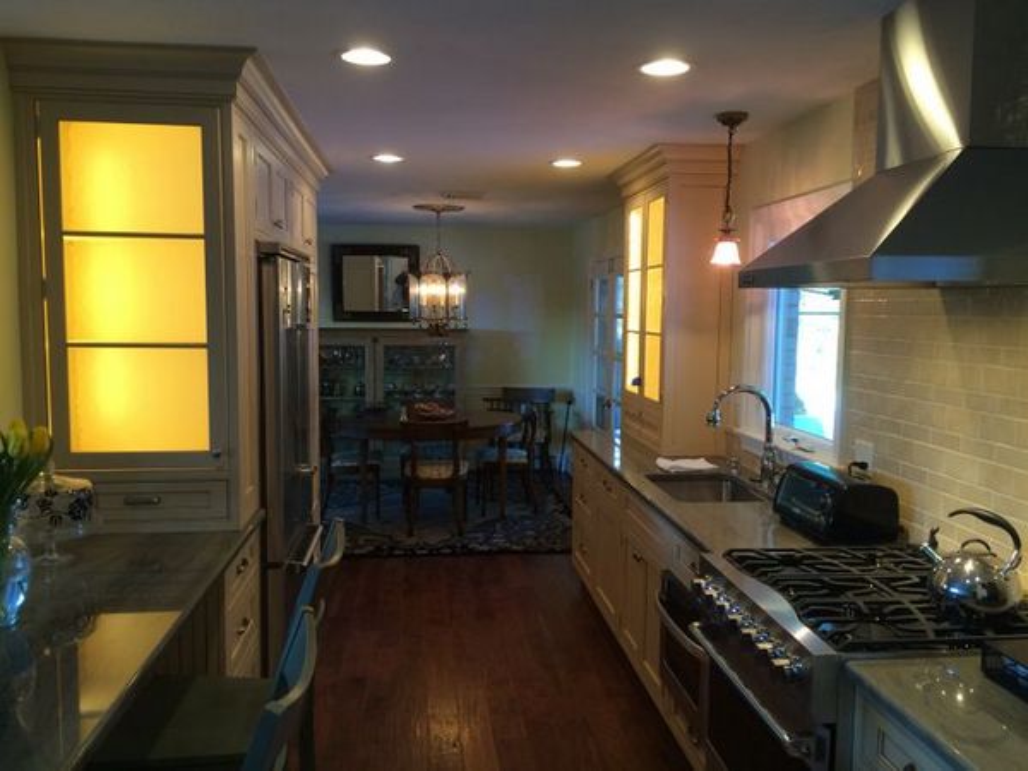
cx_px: 514
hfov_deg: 61.7
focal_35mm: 29
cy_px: 386
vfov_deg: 48.2
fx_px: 861
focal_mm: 4.15
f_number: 2.2
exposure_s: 1/30
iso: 64
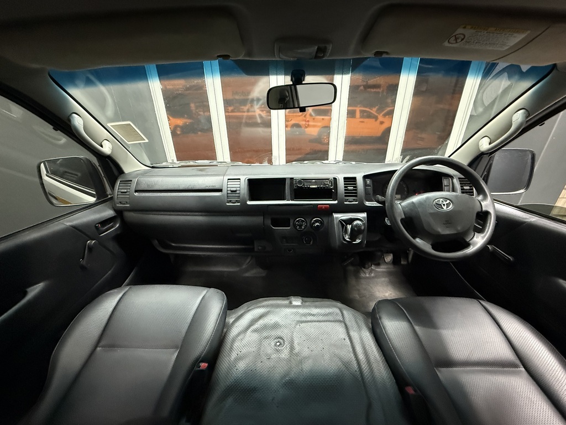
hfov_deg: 102.1
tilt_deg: -24.5
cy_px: 212
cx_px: 283
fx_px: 229
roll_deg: +1.7
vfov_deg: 85.7
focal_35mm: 14
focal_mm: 2.22
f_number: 2.2
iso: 1000
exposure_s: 1/50
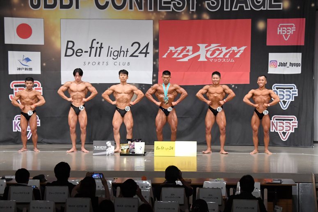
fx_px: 901
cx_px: 159
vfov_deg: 13.4
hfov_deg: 20.0
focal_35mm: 102
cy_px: 106
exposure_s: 1/400
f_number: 5.6
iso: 6400
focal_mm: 68
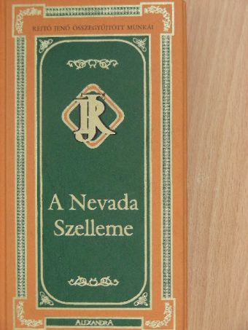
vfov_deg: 19.8
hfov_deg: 14.9
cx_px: 124
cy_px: 165
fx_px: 945
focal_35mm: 99
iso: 100
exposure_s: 1/7.4
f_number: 3.5
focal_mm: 16.5
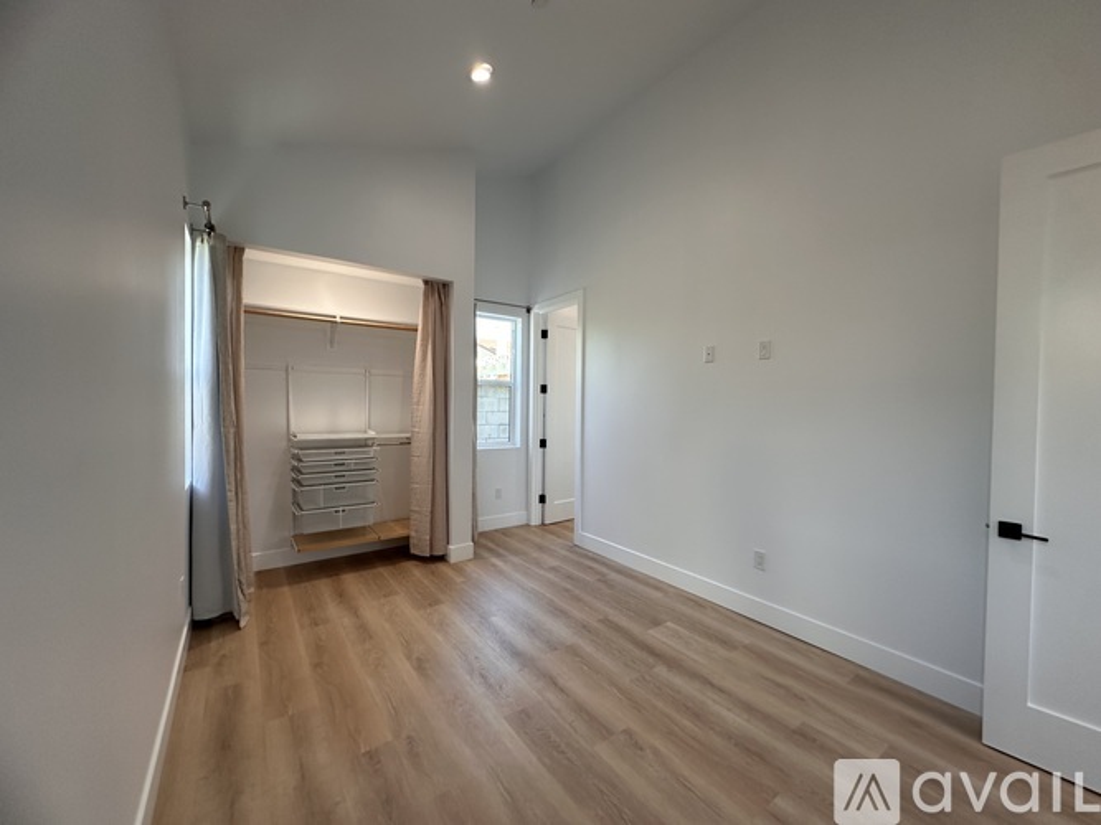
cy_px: 412
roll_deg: -1.3
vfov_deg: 85.7
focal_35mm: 14
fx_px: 445
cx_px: 550
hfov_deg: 102.1
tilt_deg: +1.1
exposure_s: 1/120
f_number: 2.2
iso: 100
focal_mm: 2.22
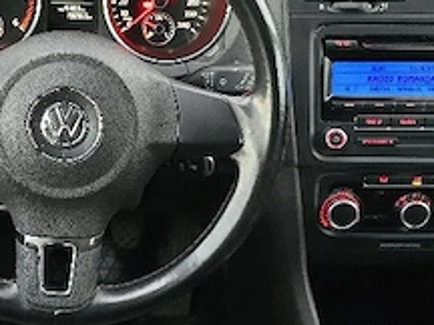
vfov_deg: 22.9
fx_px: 802
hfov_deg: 29.7
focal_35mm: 64
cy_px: 158
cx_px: 100
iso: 1600
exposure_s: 1/33.4
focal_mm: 6.3
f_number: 1.7
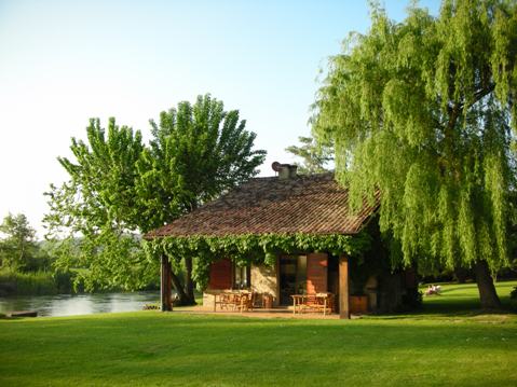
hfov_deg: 52.6
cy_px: 194
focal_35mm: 35
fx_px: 523
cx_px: 258
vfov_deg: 40.7
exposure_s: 1/186
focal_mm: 5.8
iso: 50
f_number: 3
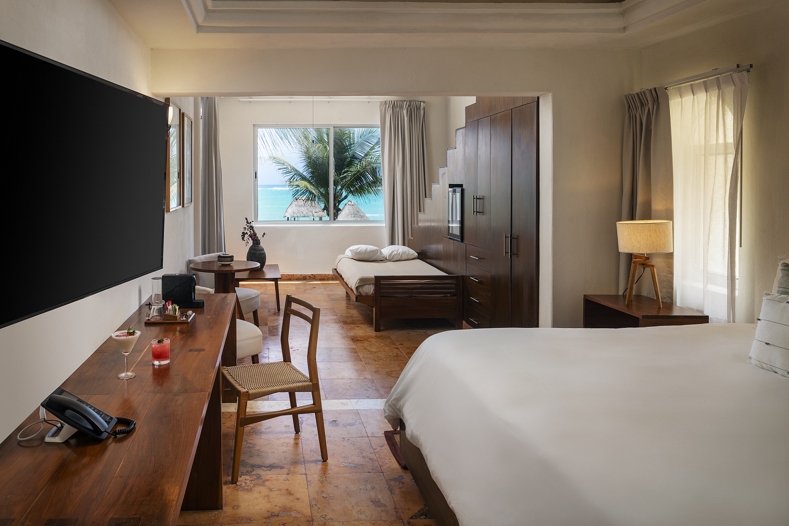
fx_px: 526
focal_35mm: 24
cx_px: 394
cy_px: 263
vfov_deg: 53.1
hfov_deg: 73.7
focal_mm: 24
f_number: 9.5
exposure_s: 1/15
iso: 100
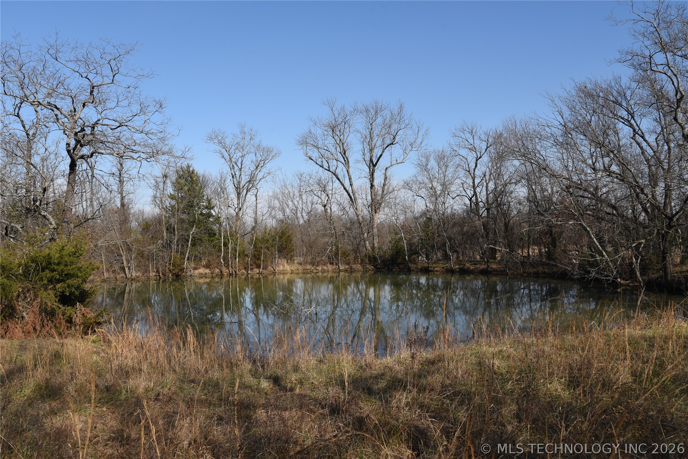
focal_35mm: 28
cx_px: 344
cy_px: 230
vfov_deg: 46.4
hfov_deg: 65.5
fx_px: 535
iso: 100
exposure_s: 1/250
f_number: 8
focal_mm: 28
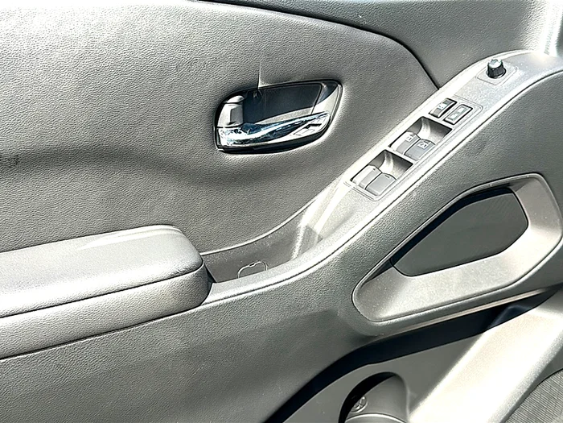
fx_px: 618
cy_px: 212
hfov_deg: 49.0
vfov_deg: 37.7
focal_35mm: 38
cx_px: 282
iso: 80
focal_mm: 6.86
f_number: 1.78
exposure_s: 1/700
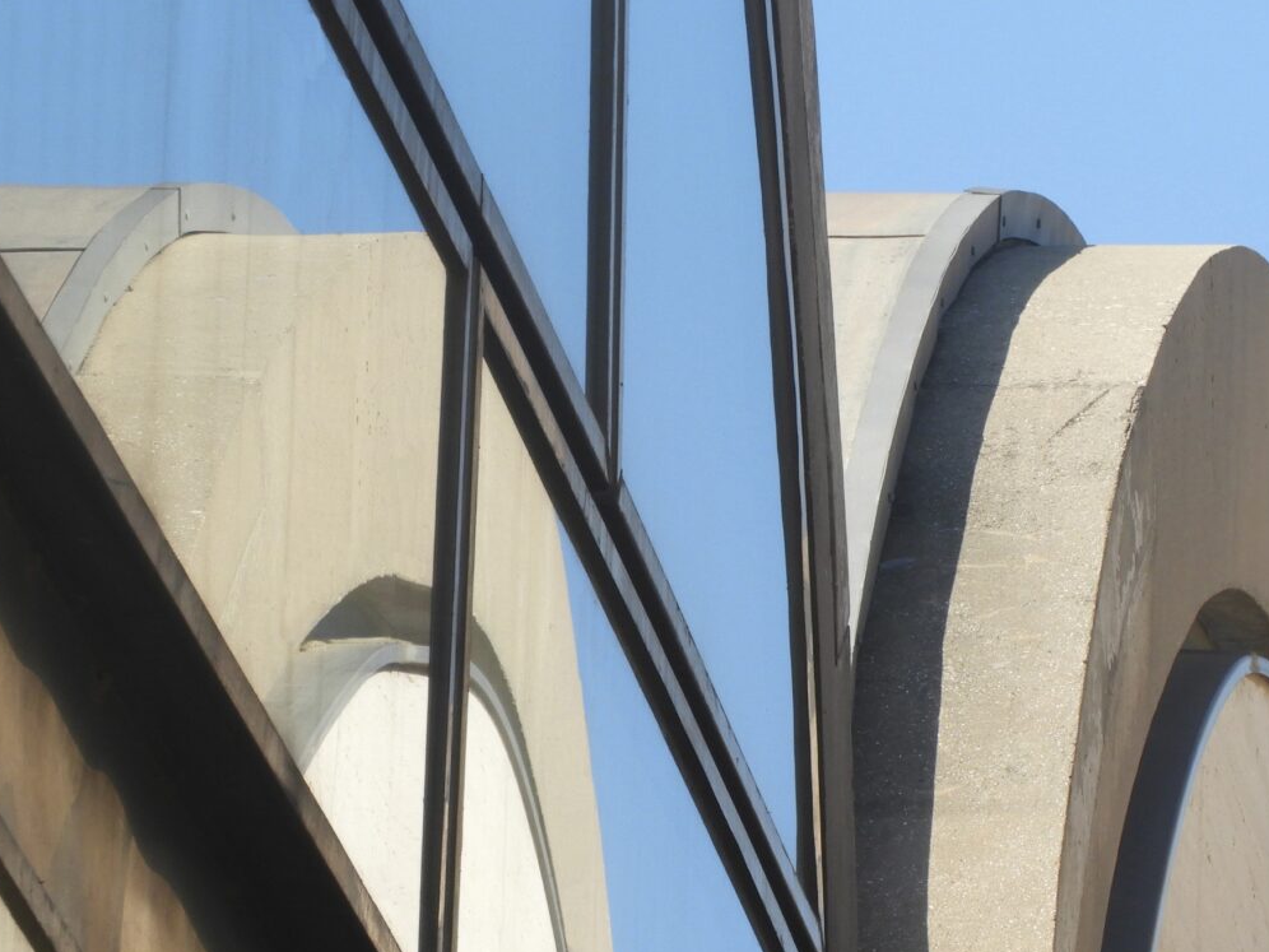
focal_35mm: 515
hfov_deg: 3.8
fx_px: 18880
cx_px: 707
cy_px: 535
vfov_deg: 2.9
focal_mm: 80.6
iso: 140
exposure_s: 1/250
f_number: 8
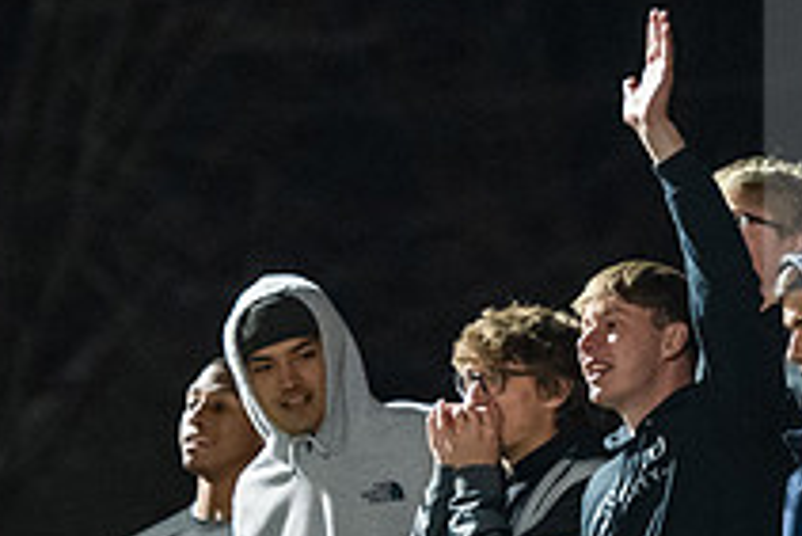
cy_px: 439
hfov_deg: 5.5
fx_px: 8270
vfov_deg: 3.7
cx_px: 650
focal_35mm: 371
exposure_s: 1/320
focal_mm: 135
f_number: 2.8
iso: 8000
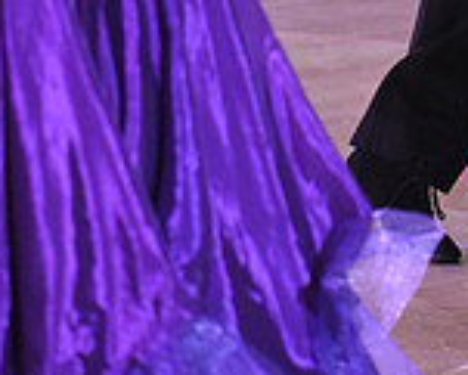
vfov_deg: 4.2
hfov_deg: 5.2
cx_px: 581
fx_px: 5087
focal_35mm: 367
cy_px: -440
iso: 3200
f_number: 5
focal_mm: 102
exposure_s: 1/320
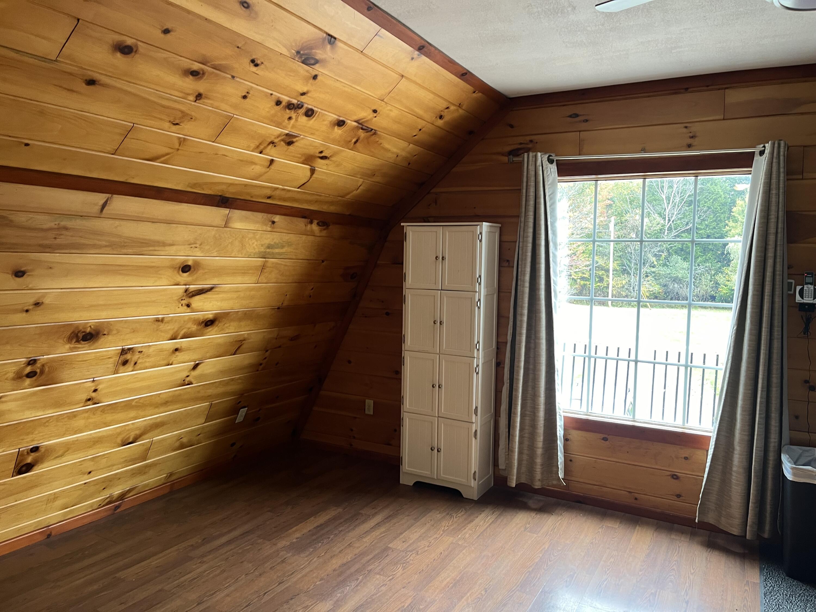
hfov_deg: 67.3
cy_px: 306
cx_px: 408
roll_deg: -0.5
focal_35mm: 26
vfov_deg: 53.1
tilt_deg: -3.5
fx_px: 613
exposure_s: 1/60
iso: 125
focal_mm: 5.1
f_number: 1.6
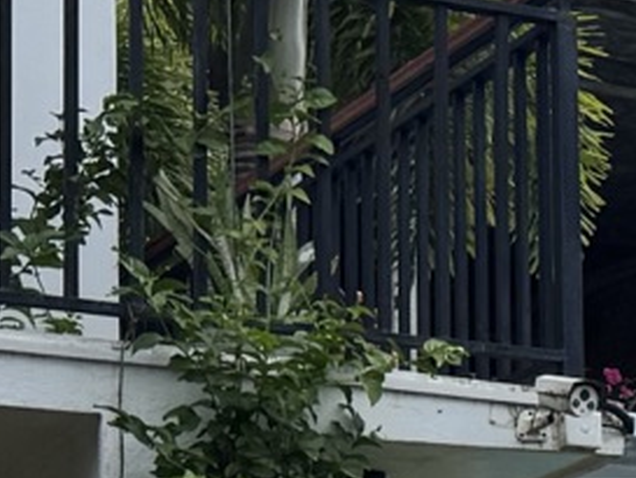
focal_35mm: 176
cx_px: 1458
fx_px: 3235
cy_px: 858
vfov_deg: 8.1
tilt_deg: +2.4
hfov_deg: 10.0
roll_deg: +1.5
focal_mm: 6.76
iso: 80
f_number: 1.78
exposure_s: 1/2331
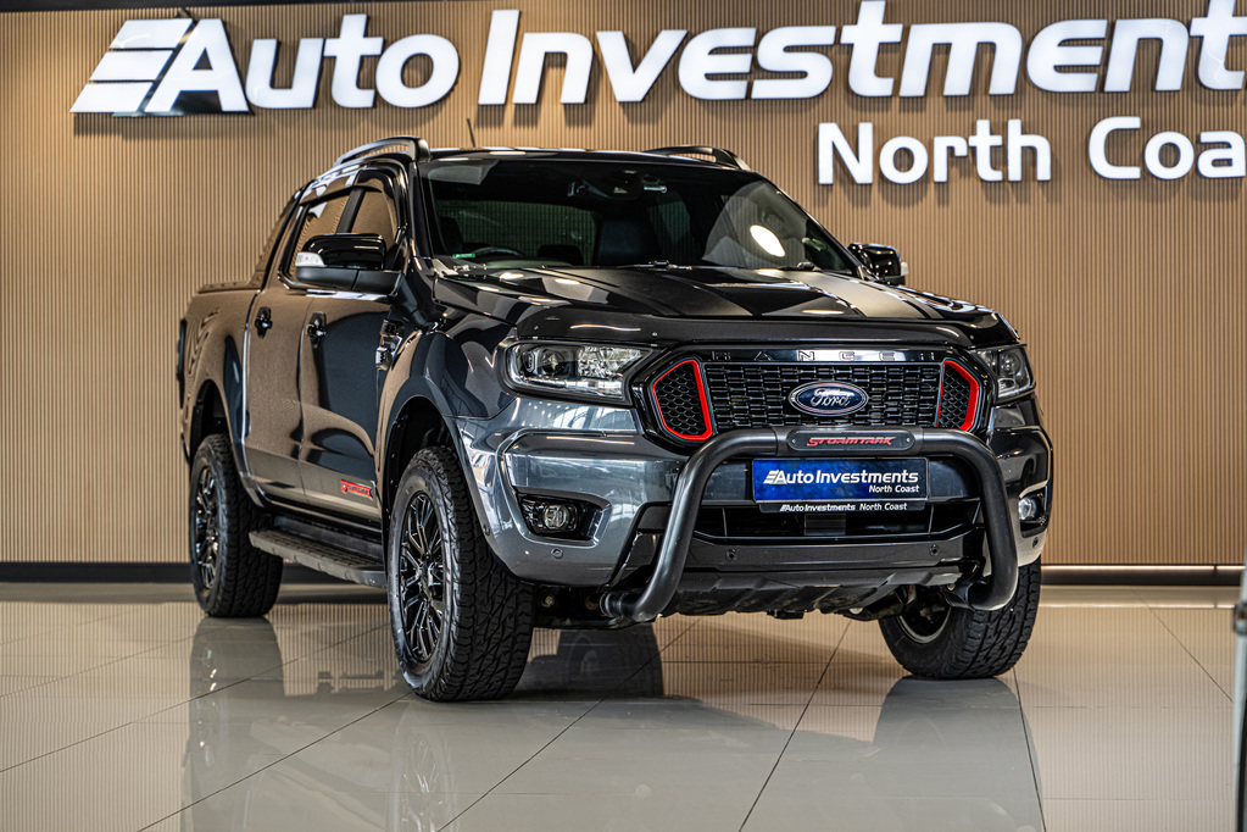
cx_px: 624
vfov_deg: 18.2
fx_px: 2598
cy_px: 416
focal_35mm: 75
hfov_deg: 27.0
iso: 500
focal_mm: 75
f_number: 4
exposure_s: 1/160
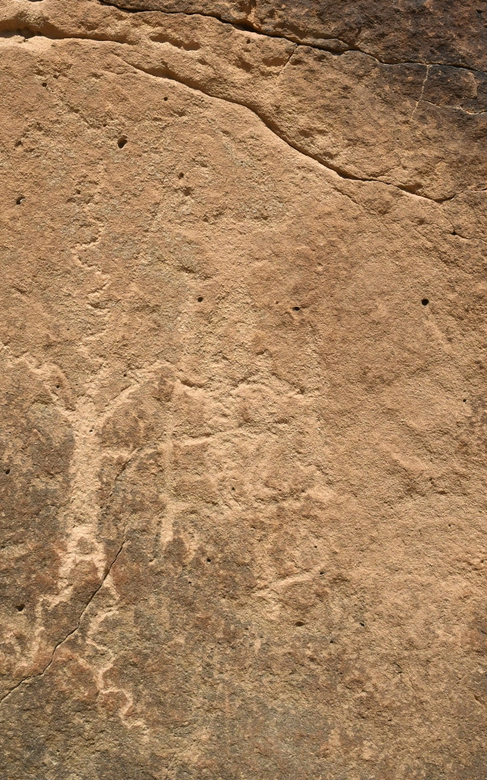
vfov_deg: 33.0
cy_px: 379
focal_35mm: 62
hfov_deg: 20.7
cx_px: 107
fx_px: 1316
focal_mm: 24
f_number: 13
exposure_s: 1/750
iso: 400
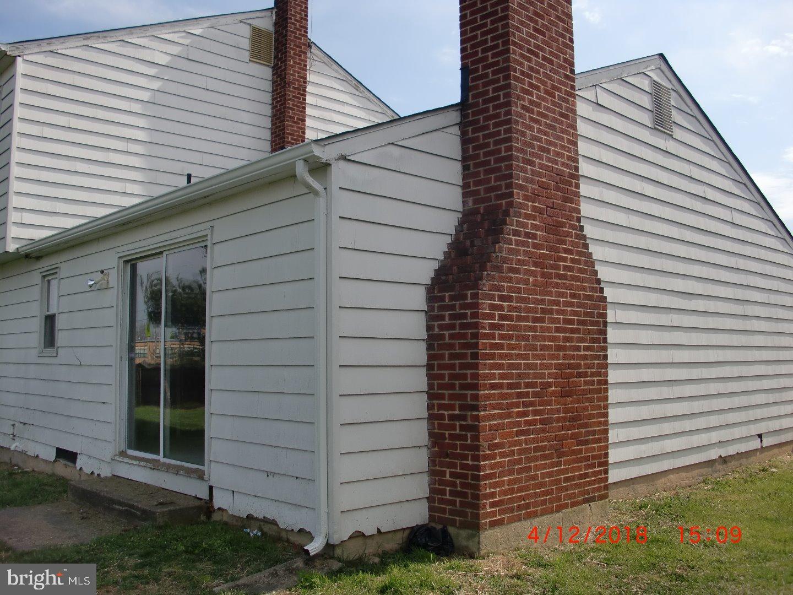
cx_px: 396
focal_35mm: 36
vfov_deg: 39.7
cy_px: 298
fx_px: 825
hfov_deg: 51.4
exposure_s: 1/250
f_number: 7.9
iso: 64
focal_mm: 6.3
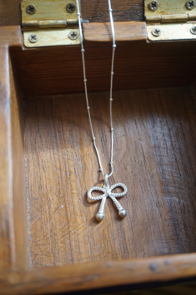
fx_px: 392
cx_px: 98
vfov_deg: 41.1
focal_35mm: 48
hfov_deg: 28.1
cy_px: 148
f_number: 5
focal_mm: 32
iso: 100
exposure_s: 1/60
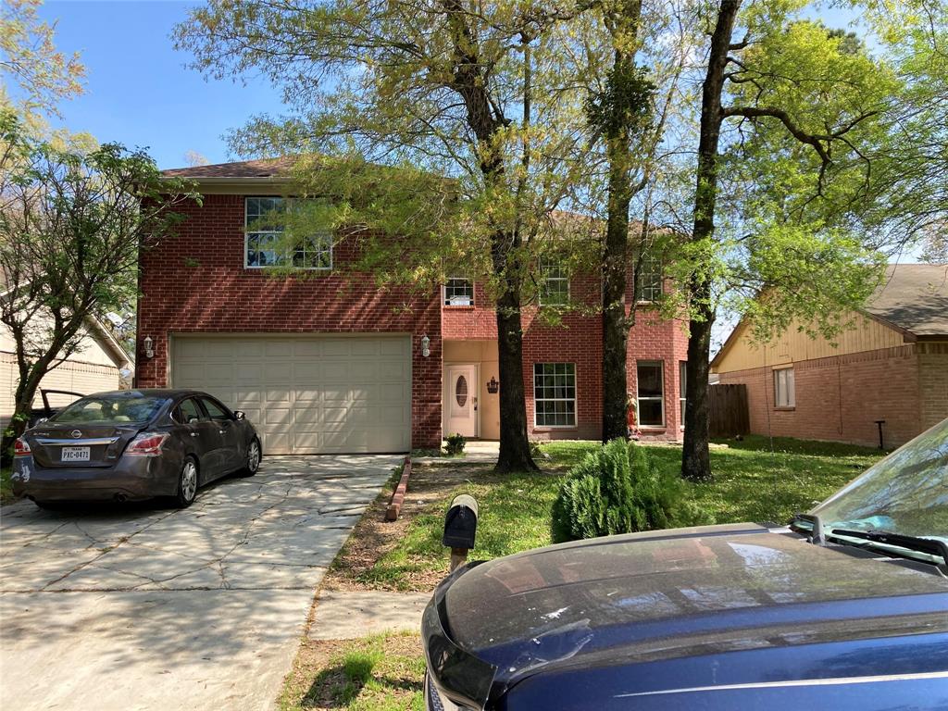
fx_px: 767
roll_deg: -1.1
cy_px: 356
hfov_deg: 63.4
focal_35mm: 28
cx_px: 474
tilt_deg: +6.3
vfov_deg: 49.7
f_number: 1.8
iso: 20
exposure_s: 1/706
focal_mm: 3.99
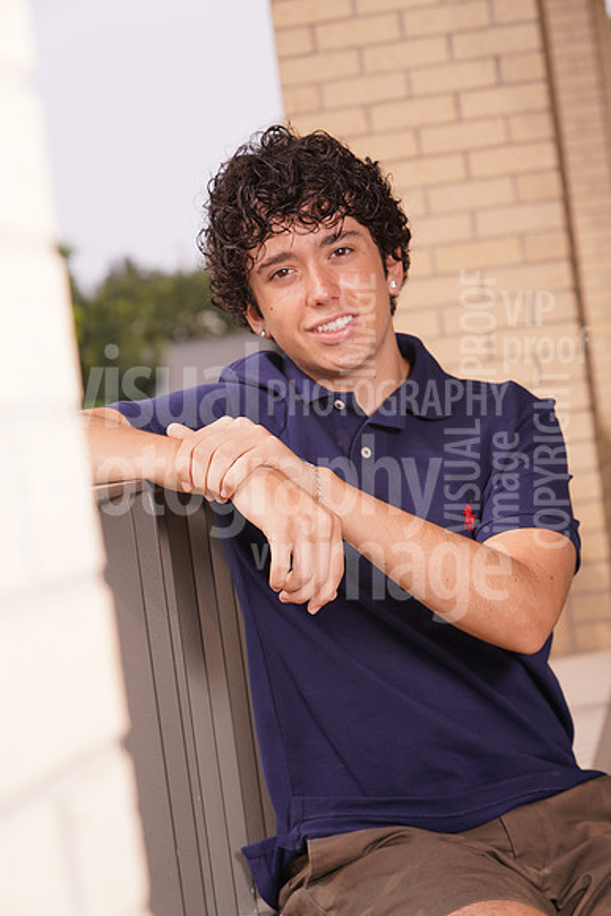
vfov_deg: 23.6
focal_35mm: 86
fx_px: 2188
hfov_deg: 15.9
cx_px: 306
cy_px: 458
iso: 100
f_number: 6.3
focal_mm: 86
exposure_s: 1/200
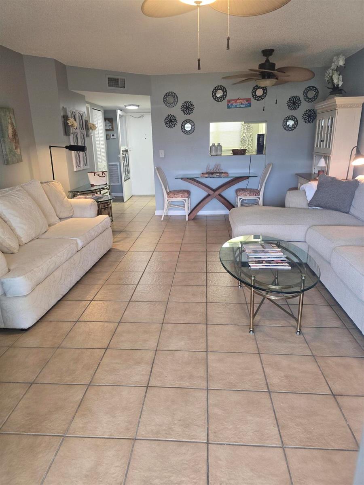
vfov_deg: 73.9
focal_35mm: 23
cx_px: 182
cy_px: 242
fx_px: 322
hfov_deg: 58.9
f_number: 1.7
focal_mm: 6.3
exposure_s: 1/120
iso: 250
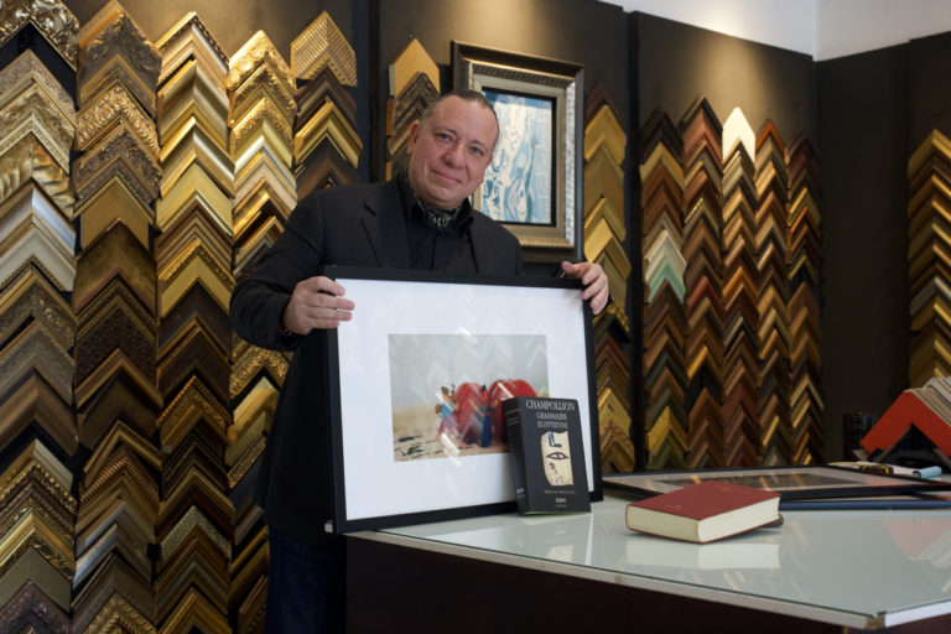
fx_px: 1321
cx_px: 476
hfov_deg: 39.6
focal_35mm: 50
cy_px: 317
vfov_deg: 27.0
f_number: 4
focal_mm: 50
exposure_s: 1/160
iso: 2500
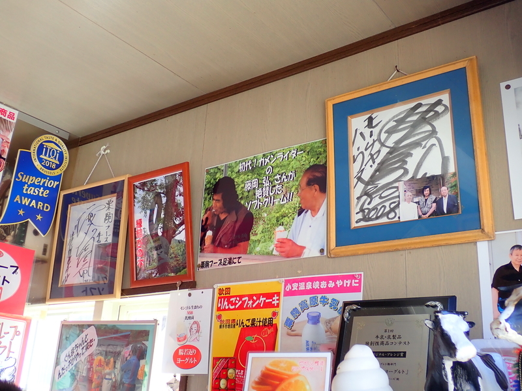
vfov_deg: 37.7
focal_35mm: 38
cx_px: 261
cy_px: 196
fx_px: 573
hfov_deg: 49.0
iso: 160
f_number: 2.7
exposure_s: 1/80
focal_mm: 6.86
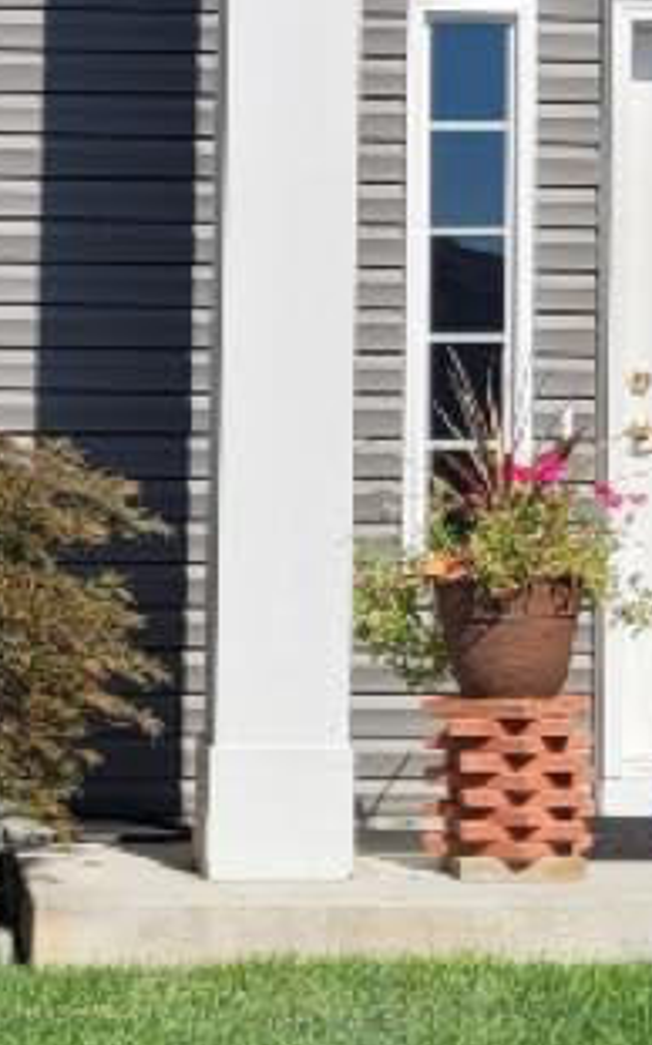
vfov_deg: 14.7
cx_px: 353
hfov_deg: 9.2
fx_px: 4043
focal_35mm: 142
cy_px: 239
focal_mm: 5.4
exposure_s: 1/2463
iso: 40
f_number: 1.8
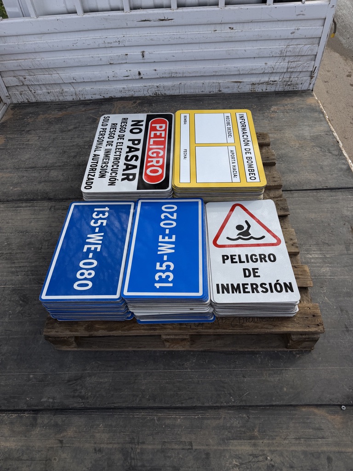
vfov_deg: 71.6
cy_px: 236
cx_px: 176
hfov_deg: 56.8
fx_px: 326
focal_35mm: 24
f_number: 1.78
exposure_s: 1/3145
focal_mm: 6.76
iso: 80
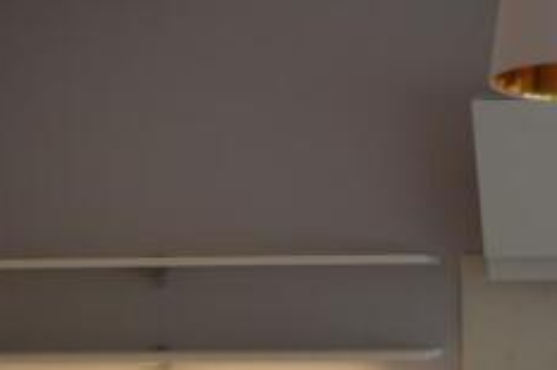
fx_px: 1175
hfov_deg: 23.9
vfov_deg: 17.5
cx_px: 693
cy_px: 365
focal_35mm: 76
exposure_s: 1/100
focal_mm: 18
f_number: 5
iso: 400
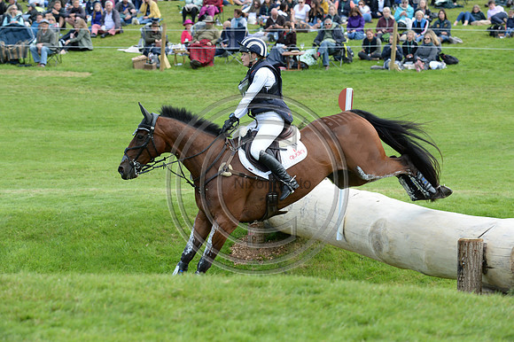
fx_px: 1926
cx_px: 257
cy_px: 171
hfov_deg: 15.2
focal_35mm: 135
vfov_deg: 10.1
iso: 800
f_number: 6.3
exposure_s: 1/1000
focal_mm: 135
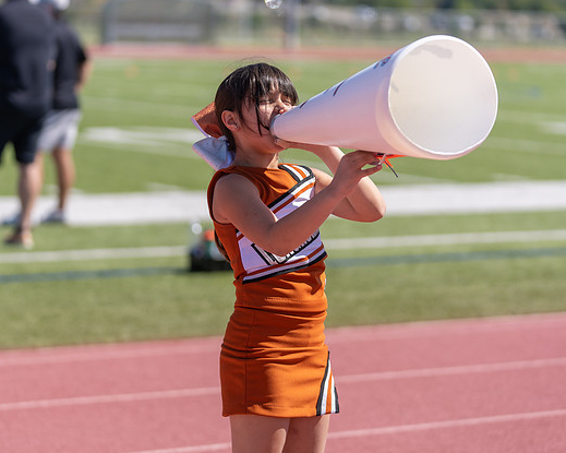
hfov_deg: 14.7
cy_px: 193
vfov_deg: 11.8
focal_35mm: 131
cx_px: 245
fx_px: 2194
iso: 100
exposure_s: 1/2000
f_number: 2.8
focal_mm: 100
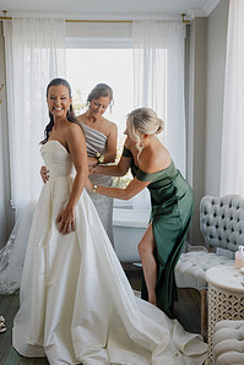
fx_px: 406
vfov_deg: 48.4
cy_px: 189
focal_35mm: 40
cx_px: 129
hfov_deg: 33.4
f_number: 2.8
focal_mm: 26.5
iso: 1600
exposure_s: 1/800
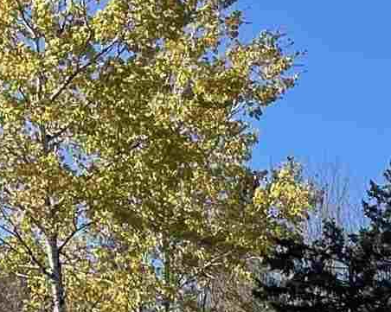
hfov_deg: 10.5
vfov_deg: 8.1
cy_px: 882
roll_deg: -0.6
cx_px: 820
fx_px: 1920
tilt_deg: -4.3
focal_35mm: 166
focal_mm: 5.1
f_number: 1.6
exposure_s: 1/2049
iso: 32
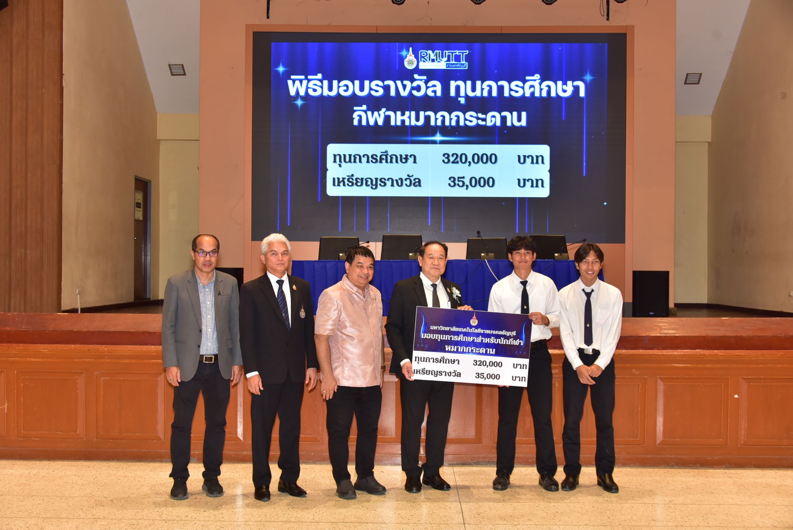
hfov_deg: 48.4
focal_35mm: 40
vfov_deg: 33.4
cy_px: 265
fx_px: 881
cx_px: 396
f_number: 5.6
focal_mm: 40
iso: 800
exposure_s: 1/50
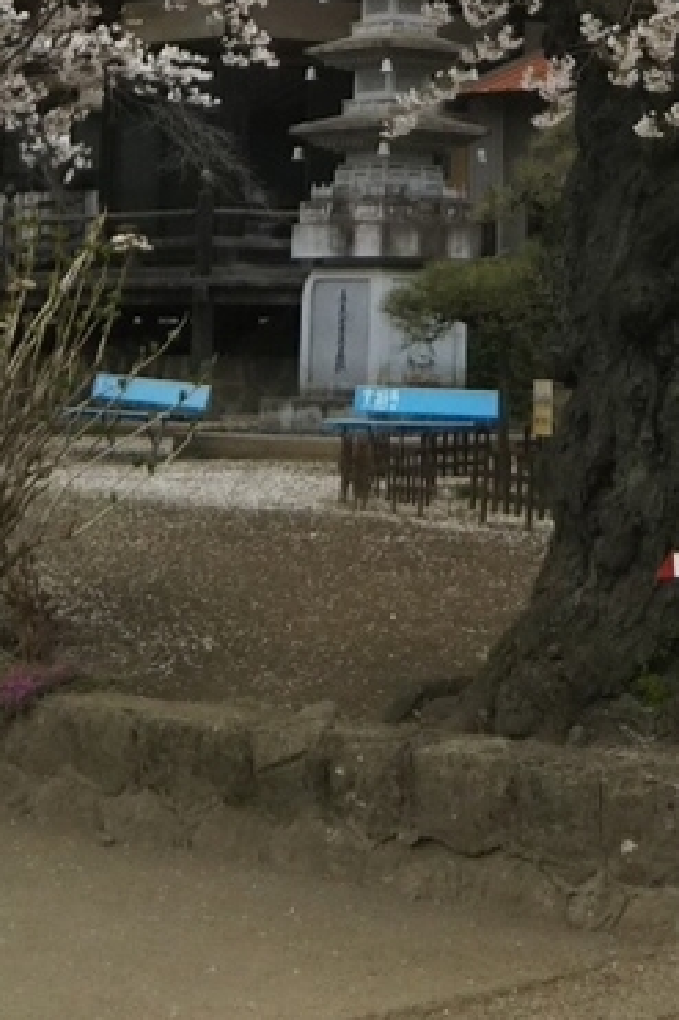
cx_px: 621
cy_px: -487
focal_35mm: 101
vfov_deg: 18.1
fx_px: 2860
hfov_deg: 13.4
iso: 25
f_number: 2.2
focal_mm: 4
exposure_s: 1/246
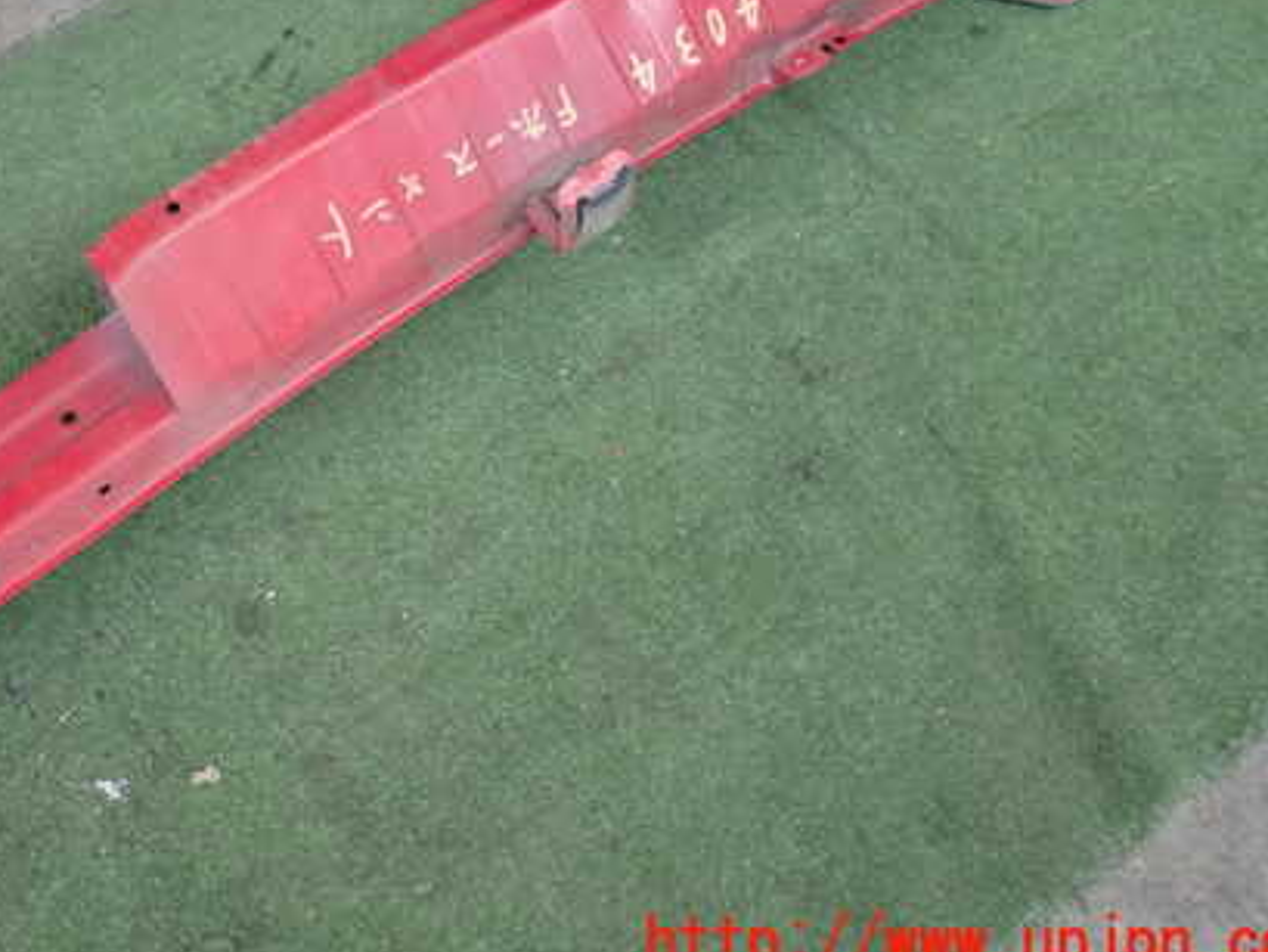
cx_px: 415
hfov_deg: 42.3
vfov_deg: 32.5
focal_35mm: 44
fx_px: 1612
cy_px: 285
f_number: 2.3
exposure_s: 1/125
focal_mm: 5.4
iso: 200
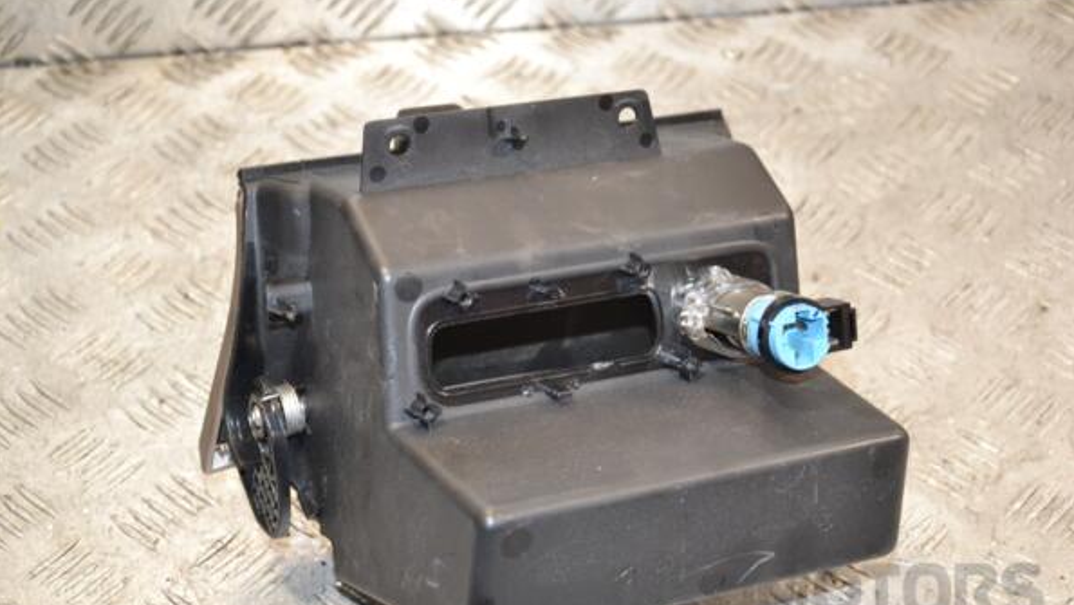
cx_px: 536
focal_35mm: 76
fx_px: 2165
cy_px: 350
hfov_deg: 27.9
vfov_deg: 15.9
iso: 800
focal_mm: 48
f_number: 4.8
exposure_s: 1/100
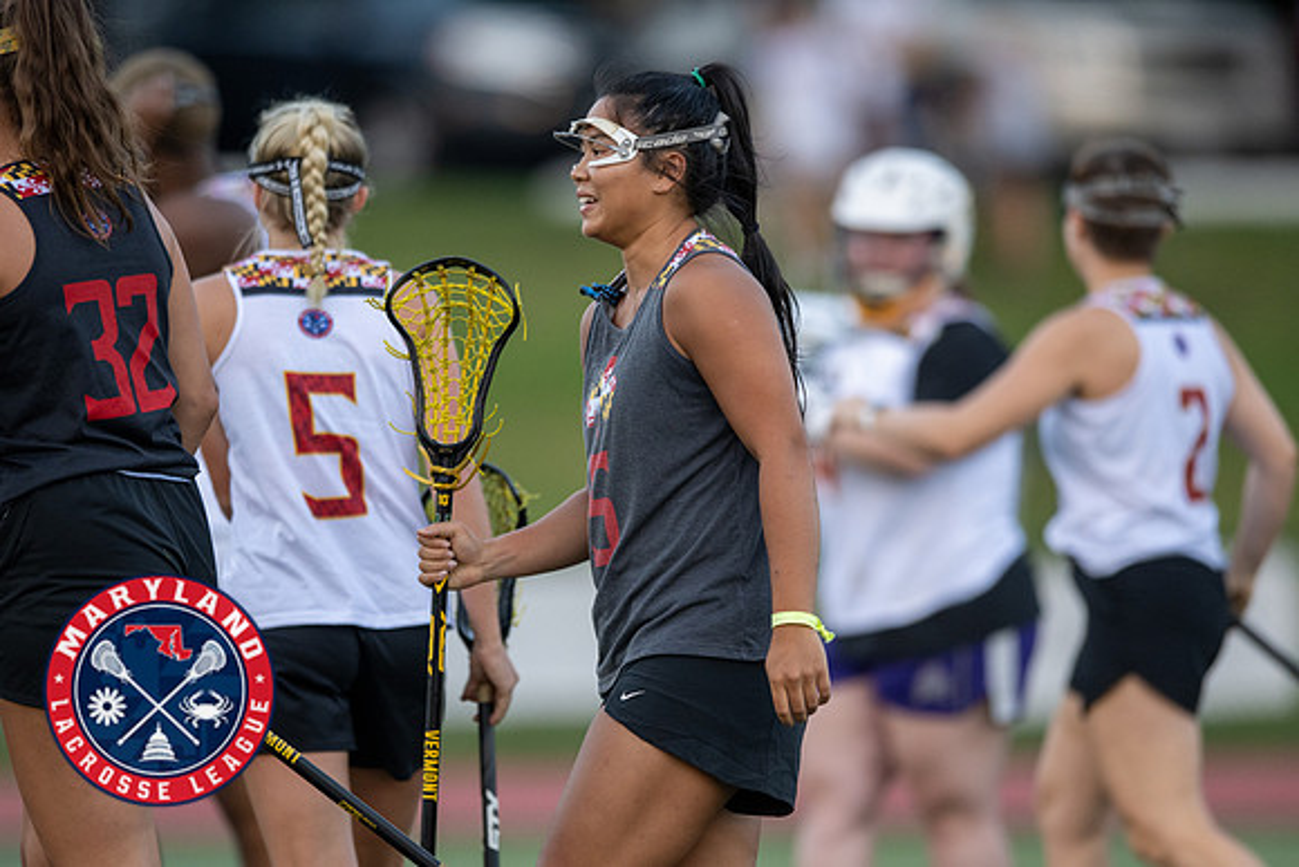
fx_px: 17219
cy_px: 488
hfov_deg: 4.3
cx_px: 666
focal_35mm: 477
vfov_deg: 2.9
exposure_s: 1/1250
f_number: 2.8
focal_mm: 400
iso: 1600
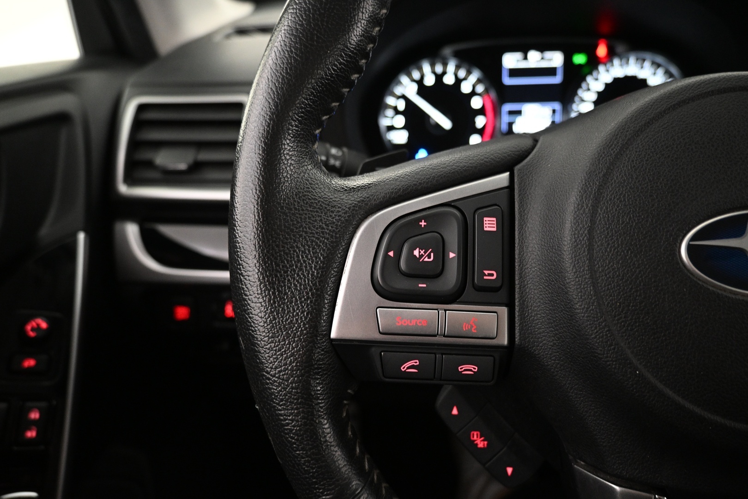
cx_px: 374
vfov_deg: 53.1
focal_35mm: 24
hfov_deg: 73.7
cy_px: 250
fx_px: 499
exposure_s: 1/25
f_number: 3.5
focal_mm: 16
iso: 1600
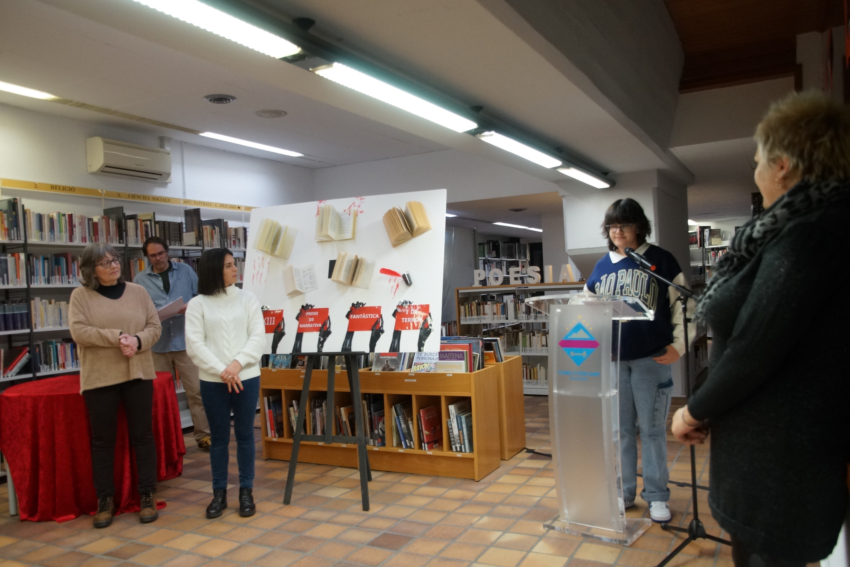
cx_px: 425
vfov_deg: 47.9
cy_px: 284
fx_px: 637
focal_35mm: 27
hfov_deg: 67.4
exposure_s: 1/60
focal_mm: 18
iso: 1250
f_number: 4
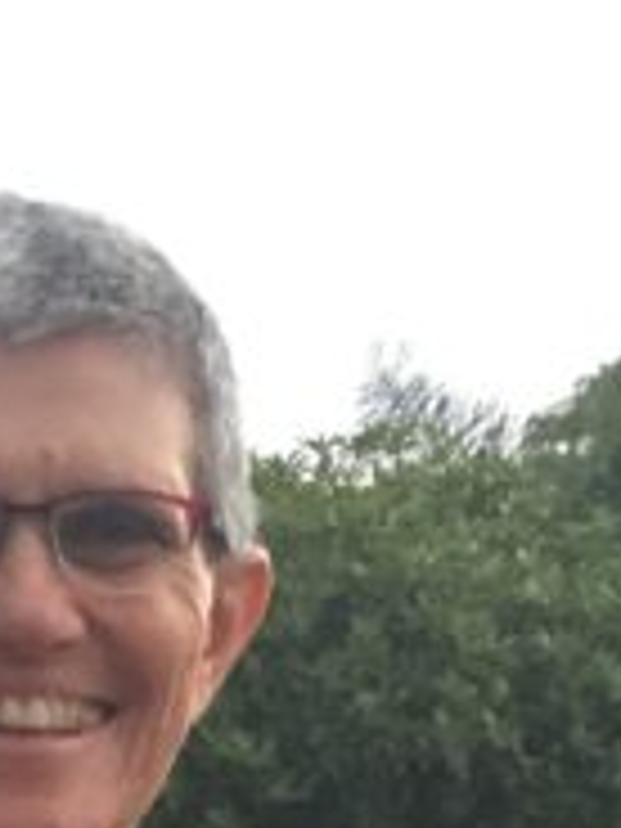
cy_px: 1822
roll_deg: +1.2
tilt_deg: -11.7
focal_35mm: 161
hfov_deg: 9.2
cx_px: 9
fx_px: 3851
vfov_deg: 10.8
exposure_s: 1/33
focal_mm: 4.15
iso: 160
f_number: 2.2
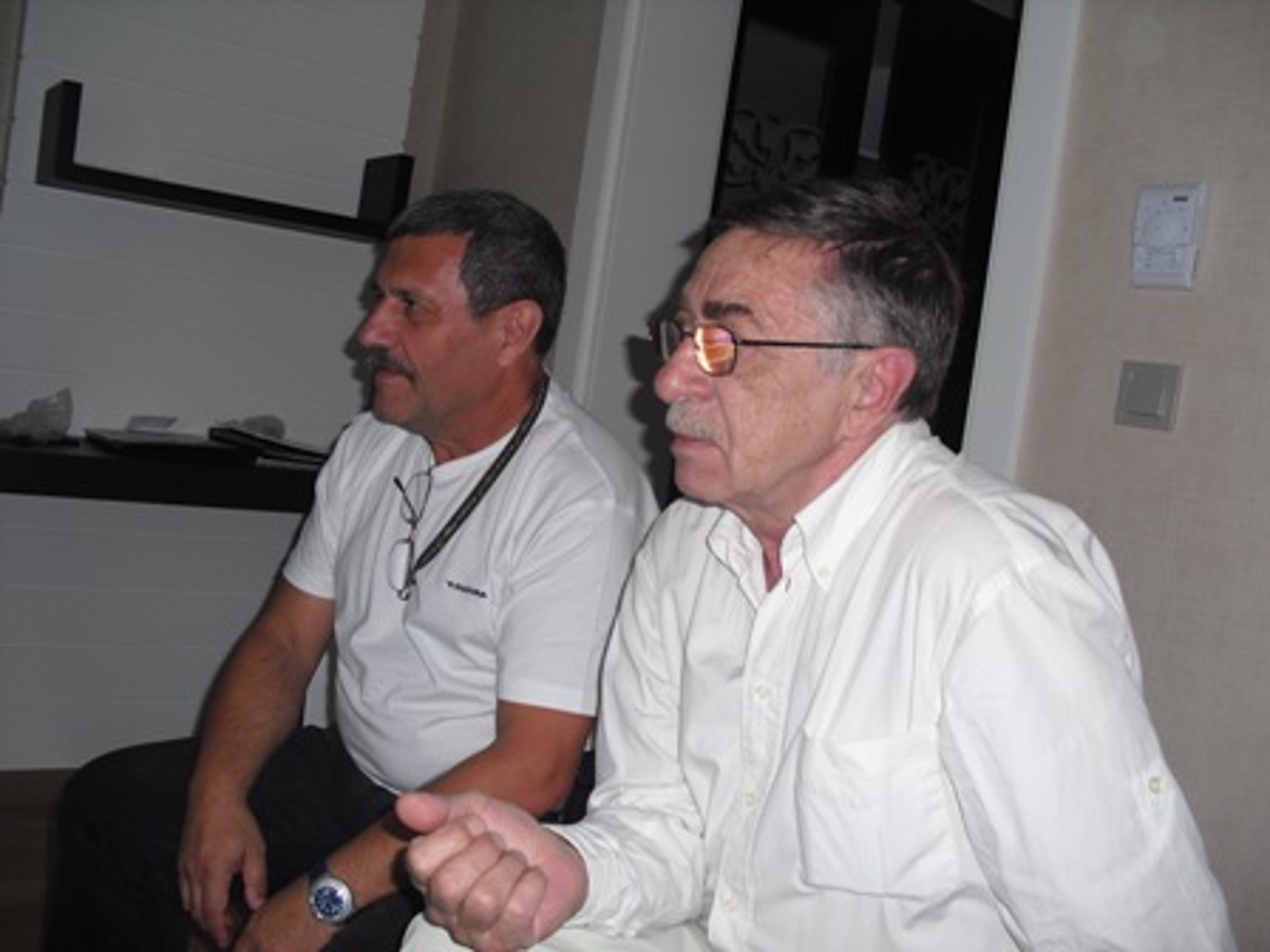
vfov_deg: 39.7
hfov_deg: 51.4
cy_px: 476
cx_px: 635
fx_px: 1321
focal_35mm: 36
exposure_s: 1/60
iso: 100
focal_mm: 6.3
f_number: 3.1
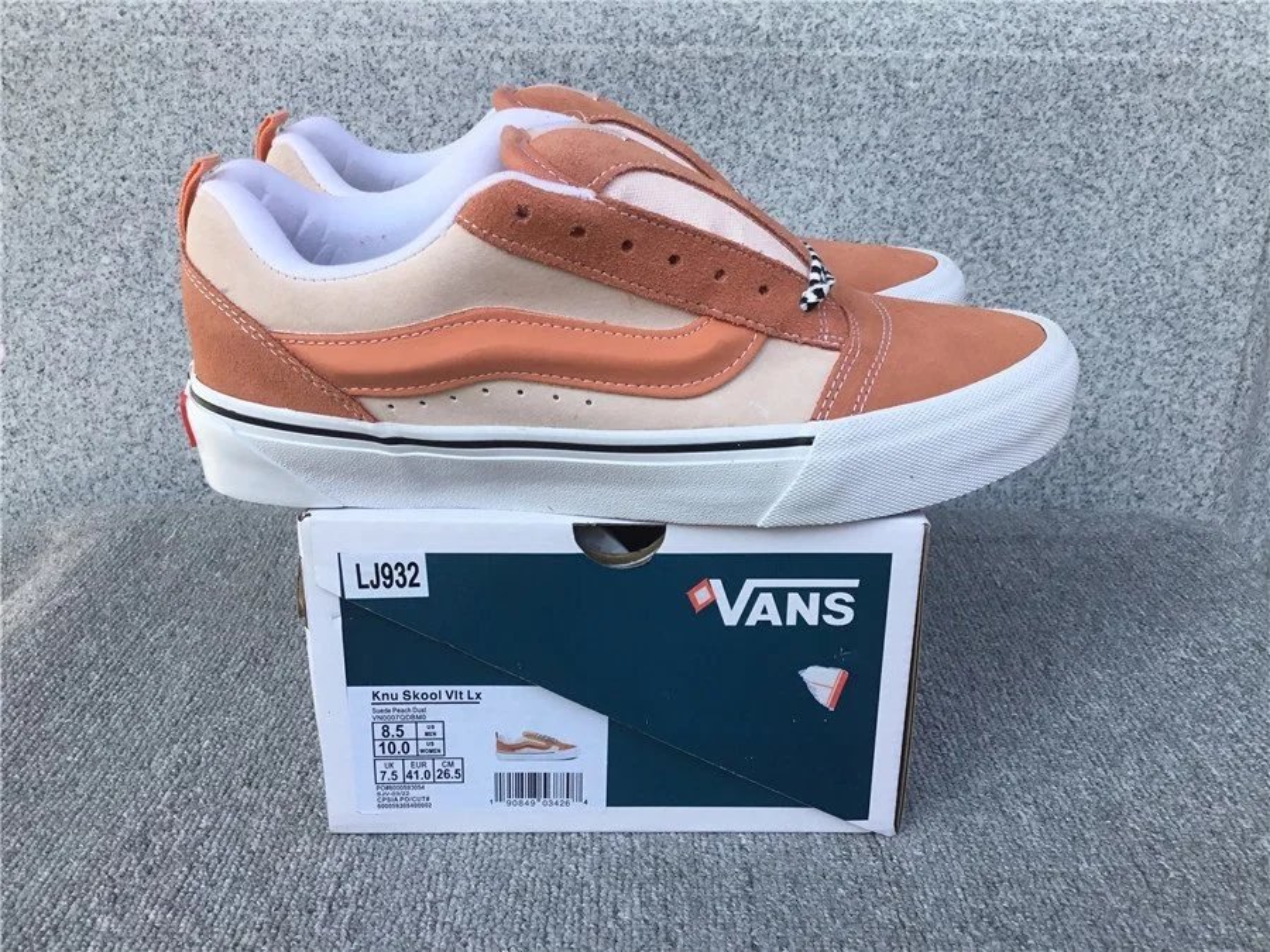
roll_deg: -0.3
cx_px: 635
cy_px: 476
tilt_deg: -20.6
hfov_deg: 58.4
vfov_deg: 45.4
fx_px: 1137
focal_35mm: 31
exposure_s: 1/429
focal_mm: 3.3
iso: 25
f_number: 2.4
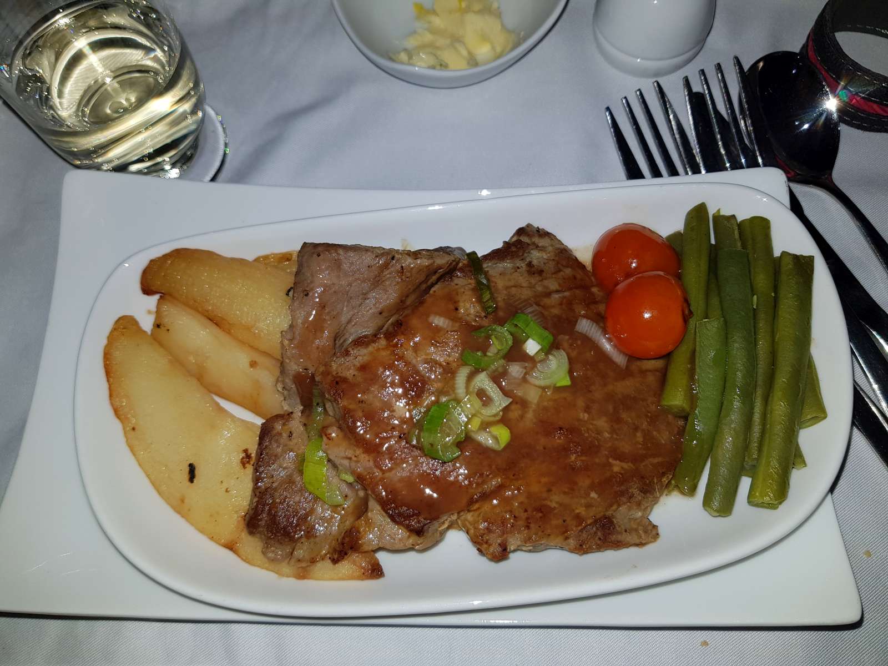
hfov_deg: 67.3
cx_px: 444
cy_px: 333
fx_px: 667
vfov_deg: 53.1
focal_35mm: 26
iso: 40
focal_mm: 4.2
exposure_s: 1/238
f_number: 1.7
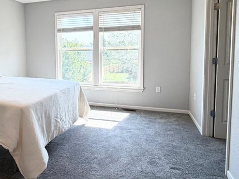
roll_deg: +1.1
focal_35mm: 29
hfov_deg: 59.9
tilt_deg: -4.0
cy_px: 64
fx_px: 200
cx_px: 75
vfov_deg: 47.7
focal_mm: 2.22
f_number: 2.2
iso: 64
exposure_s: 1/120
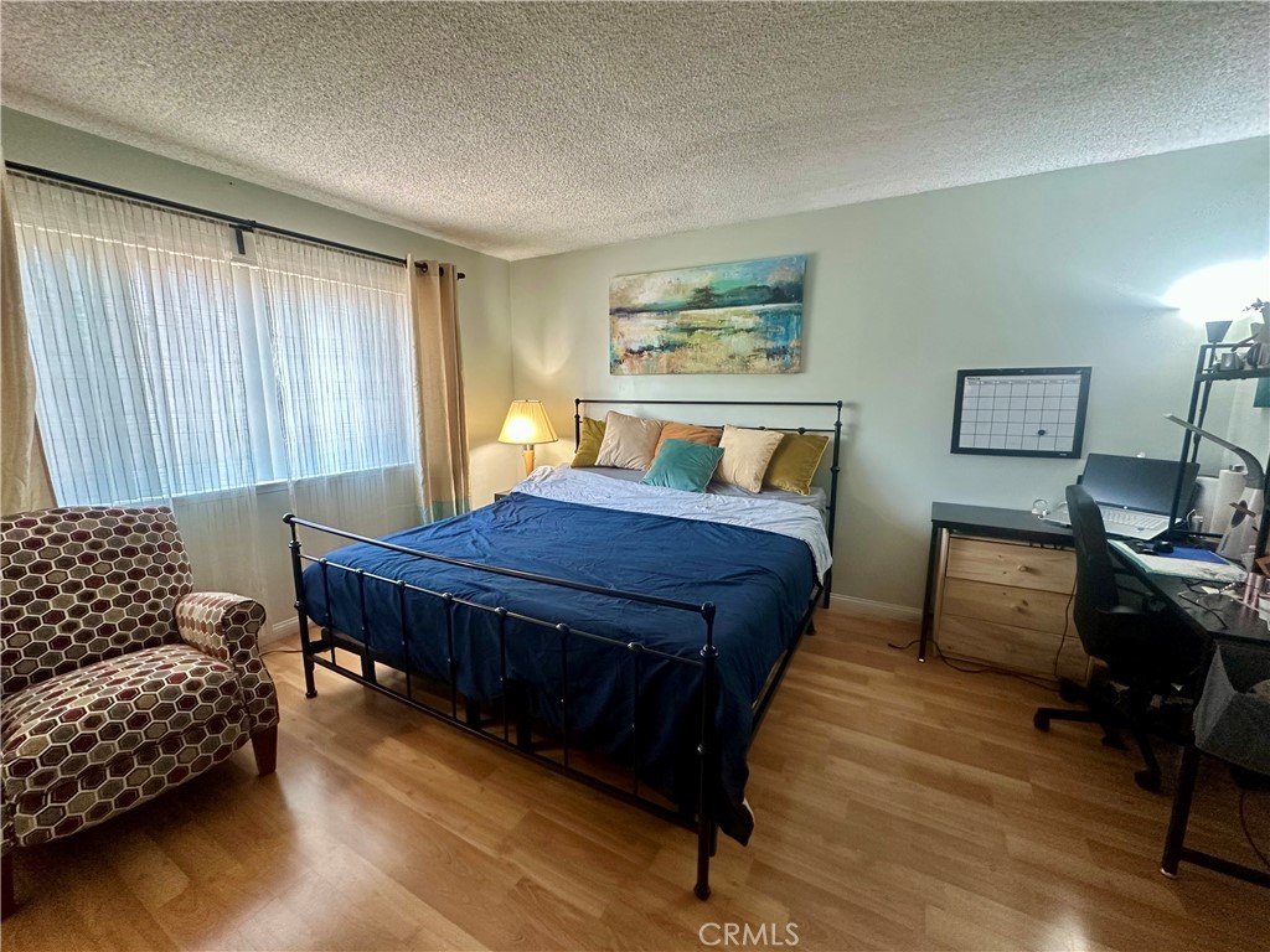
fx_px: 514
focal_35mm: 14
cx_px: 635
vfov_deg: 85.7
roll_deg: +0.0
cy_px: 476
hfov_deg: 102.1
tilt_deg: -9.0
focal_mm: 2.22
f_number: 2.2
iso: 250
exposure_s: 1/60
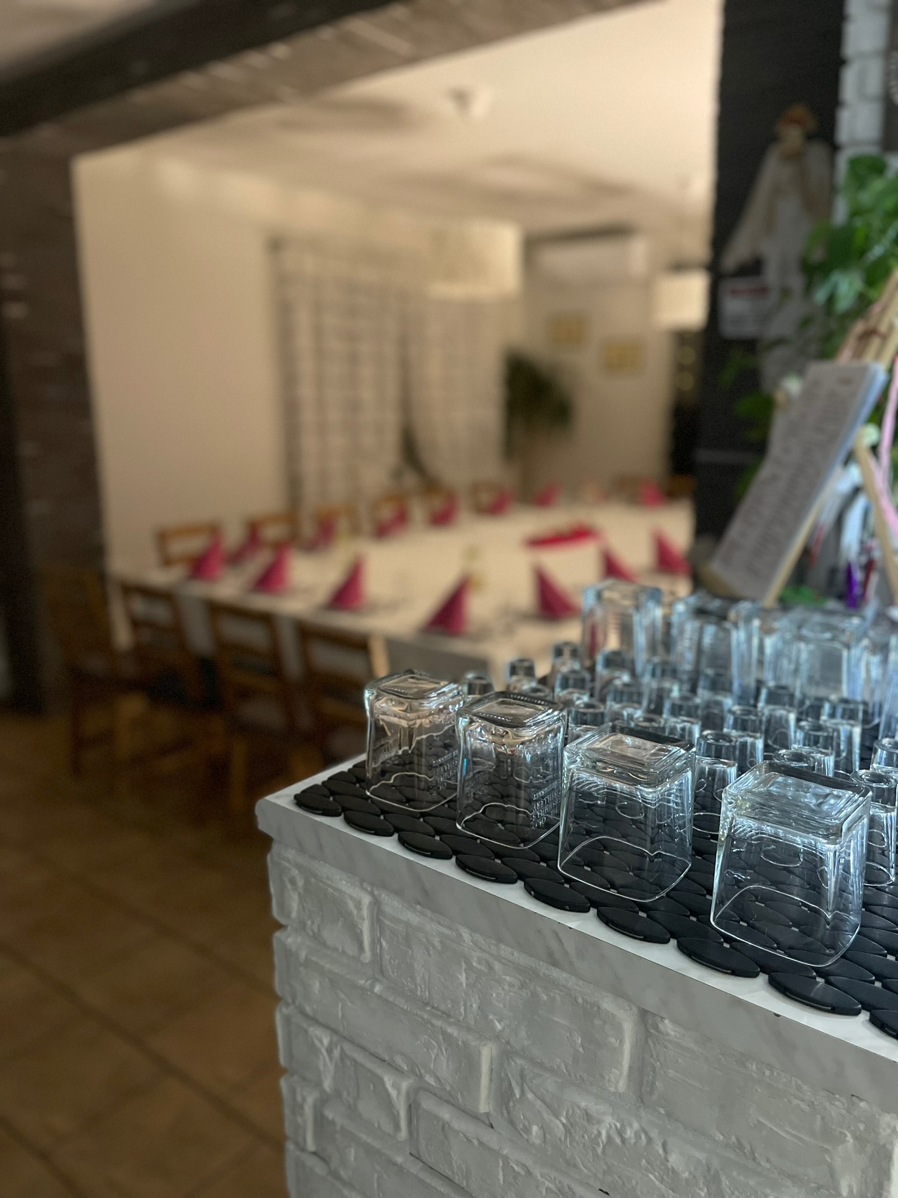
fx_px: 899
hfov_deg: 53.1
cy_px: 599
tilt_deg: -12.2
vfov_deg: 67.3
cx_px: 449
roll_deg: +0.7
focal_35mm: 26
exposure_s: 1/33
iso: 640
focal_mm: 4.2
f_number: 1.6
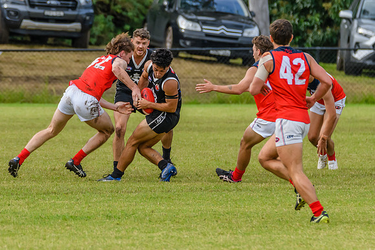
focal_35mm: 828
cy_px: 85
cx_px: 121
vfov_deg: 1.7
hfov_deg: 2.5
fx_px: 8627
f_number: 6
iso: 1100
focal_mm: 350
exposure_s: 1/2000
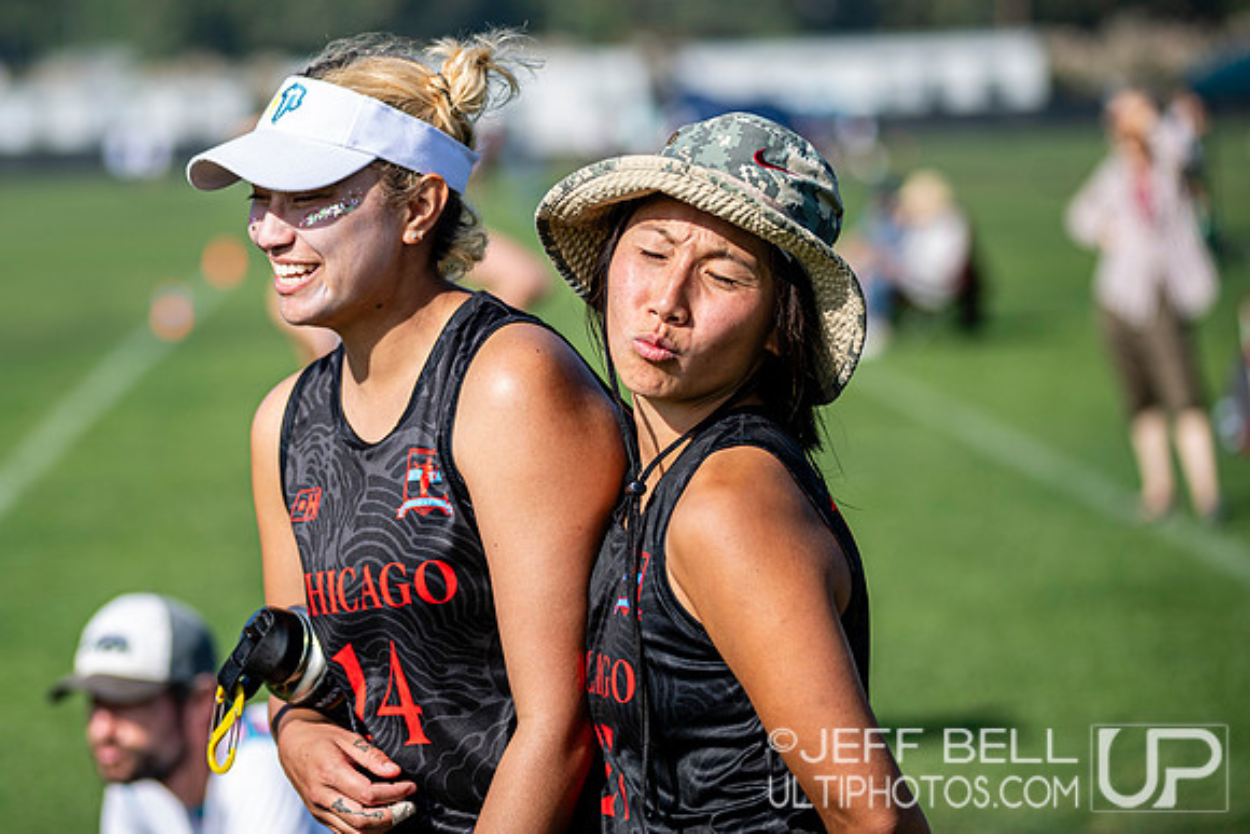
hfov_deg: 12.7
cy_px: 417
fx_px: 5591
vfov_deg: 8.5
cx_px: 412
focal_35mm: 161
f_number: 3.2
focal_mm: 120
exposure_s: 1/1600
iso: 100
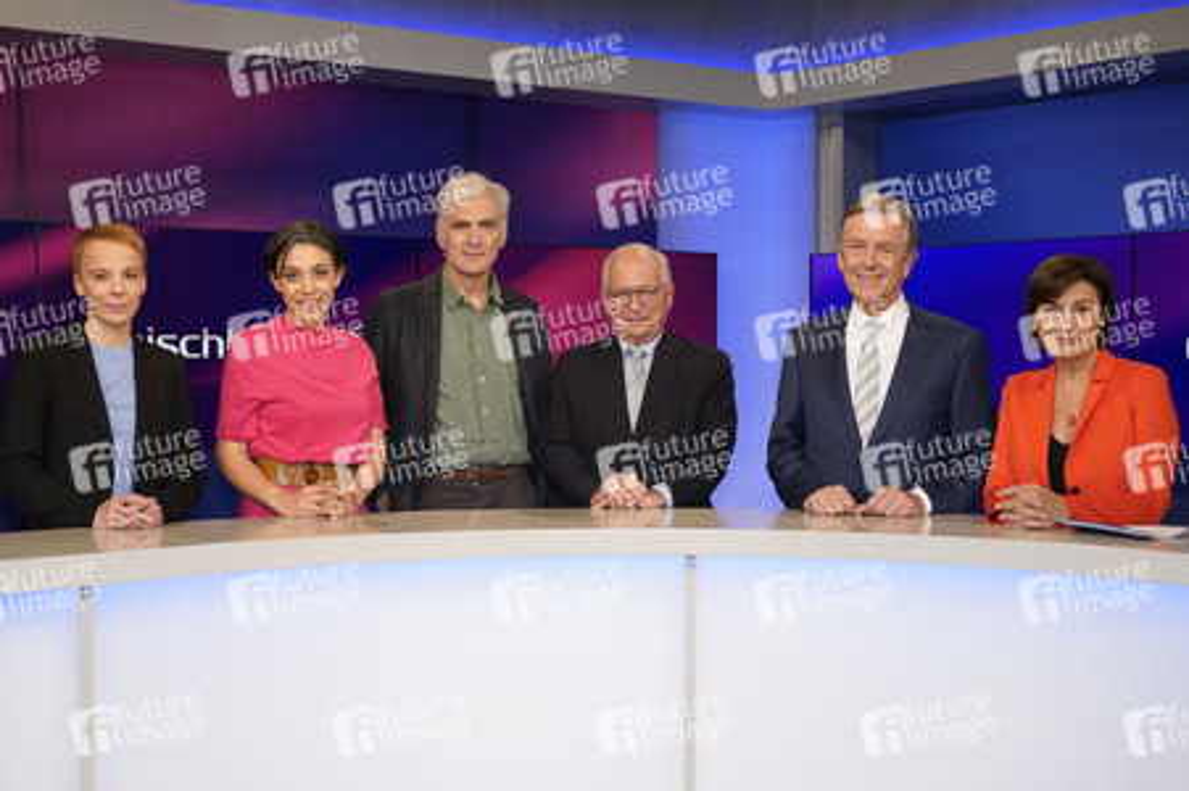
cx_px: 594
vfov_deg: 35.9
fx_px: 1221
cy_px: 396
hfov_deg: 51.9
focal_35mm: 37
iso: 2000
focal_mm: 37
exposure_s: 1/125
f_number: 5.6
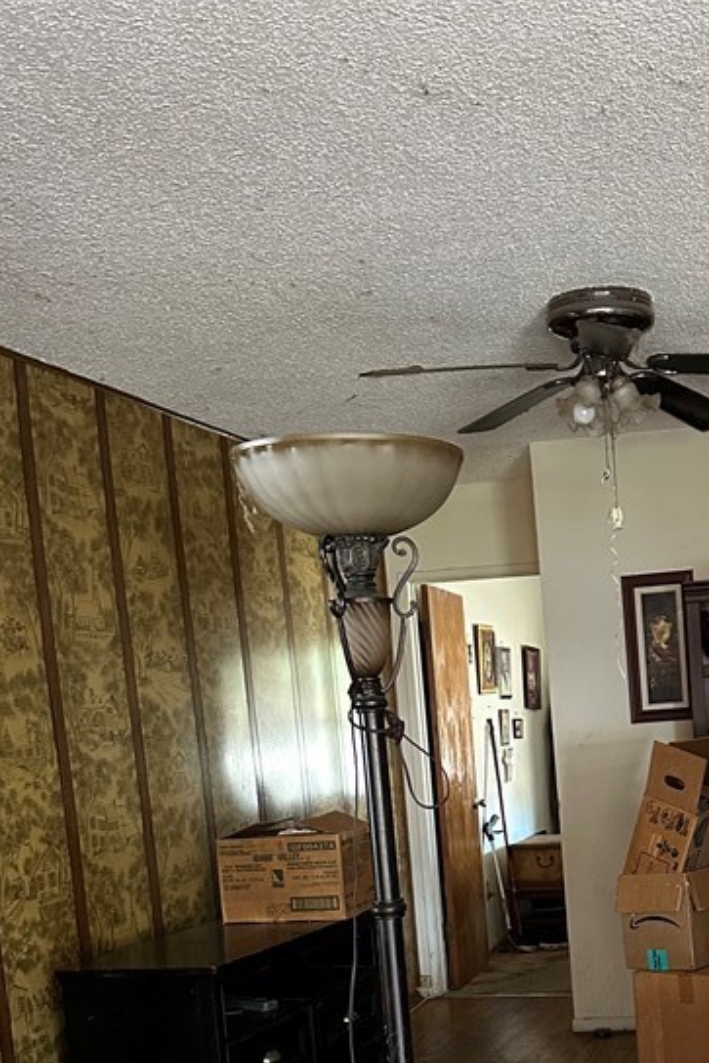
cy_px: 856
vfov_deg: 40.1
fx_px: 1387
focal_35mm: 47
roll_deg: +2.5
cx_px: 646
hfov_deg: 27.6
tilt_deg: -5.4
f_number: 1.78
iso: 1000
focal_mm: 6.86
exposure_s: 1/33
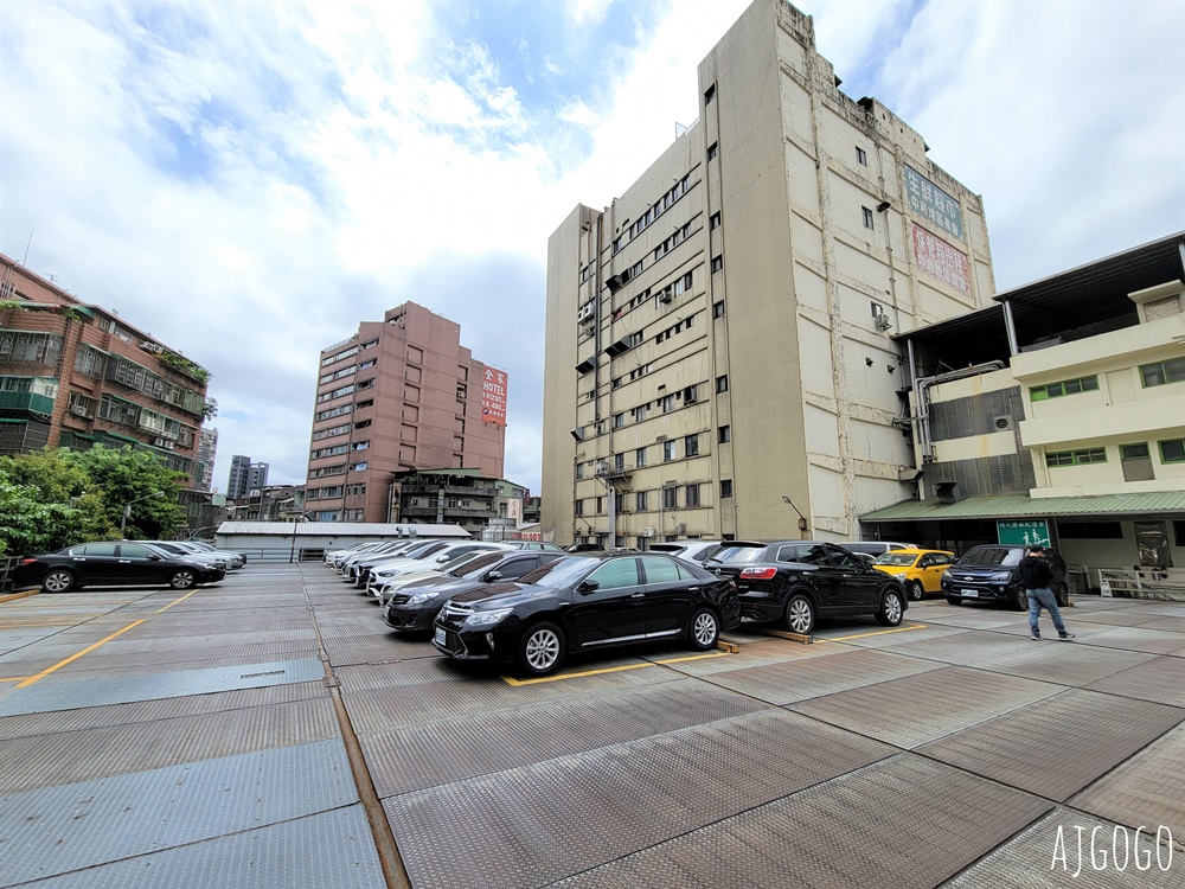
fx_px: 445
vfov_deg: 89.9
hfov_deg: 106.2
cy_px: 444
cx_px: 592
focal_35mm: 13
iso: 50
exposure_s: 1/2371
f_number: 2.2
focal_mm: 2.2
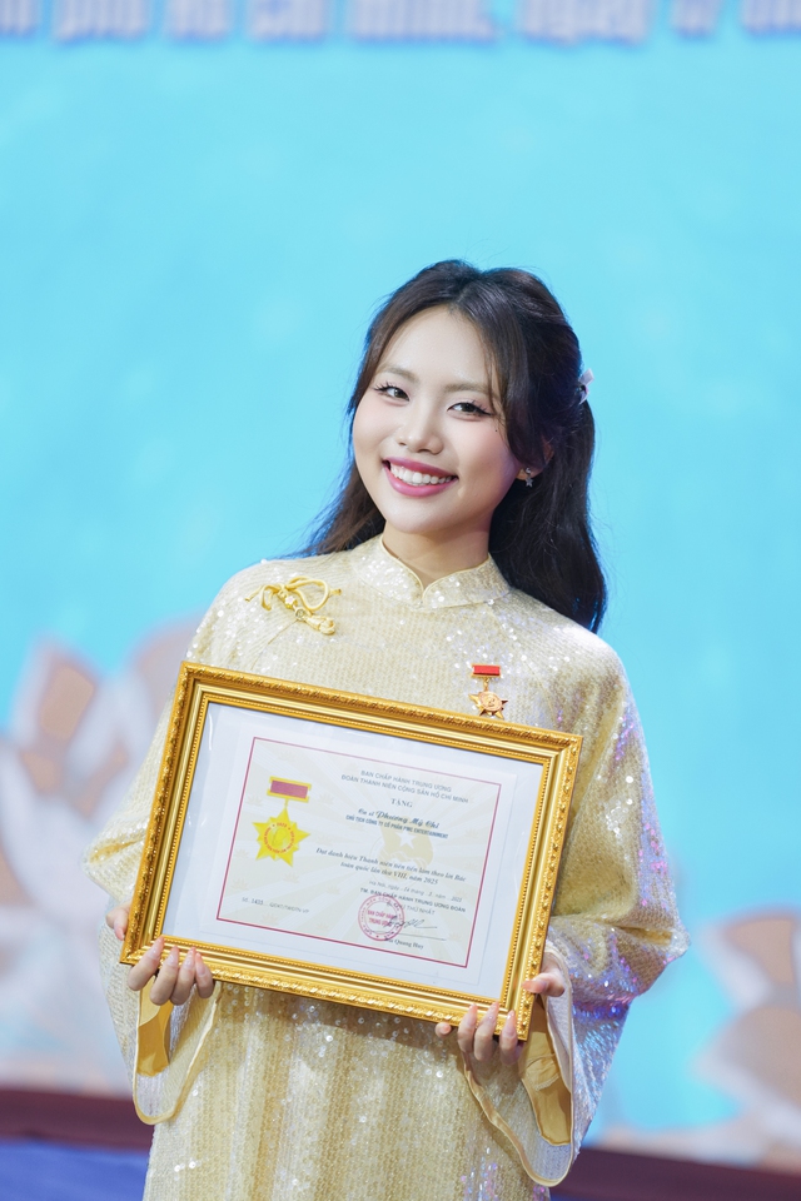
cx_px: 400
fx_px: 5310
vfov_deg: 12.9
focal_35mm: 159
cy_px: 600
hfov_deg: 8.6
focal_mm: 159.1
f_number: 2.8
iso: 1000
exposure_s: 1/160
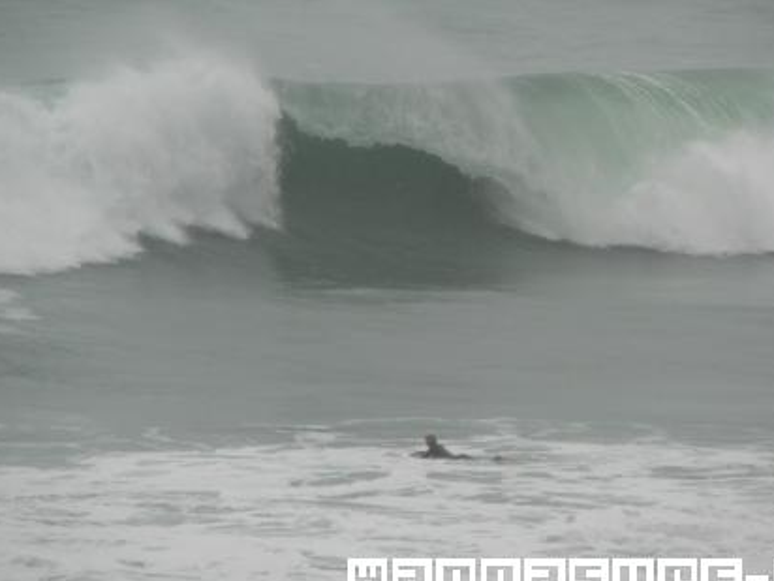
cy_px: 235
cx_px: 416
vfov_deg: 2.8
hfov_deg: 3.7
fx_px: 11828
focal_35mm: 529
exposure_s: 1/160
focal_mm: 66.1
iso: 80
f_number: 3.3
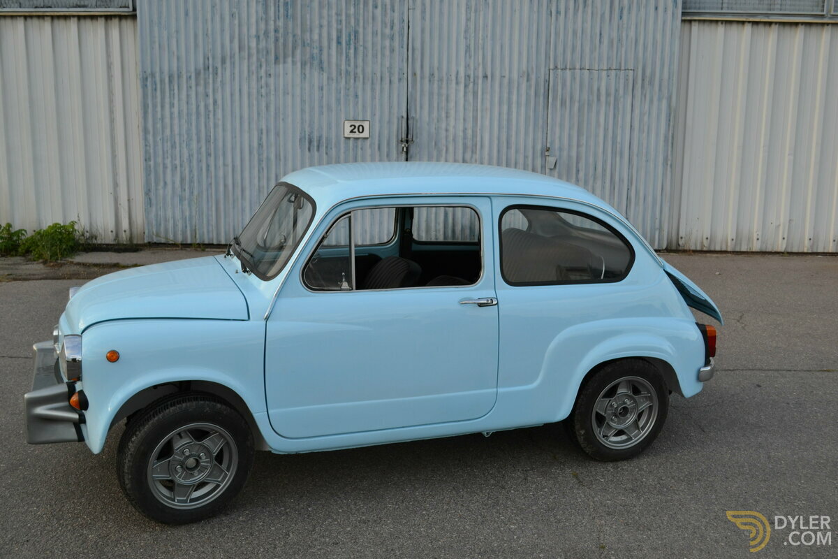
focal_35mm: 36
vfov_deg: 36.9
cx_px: 419
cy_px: 280
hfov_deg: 53.1
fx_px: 838
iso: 220
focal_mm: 24
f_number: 5.6
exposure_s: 1/125
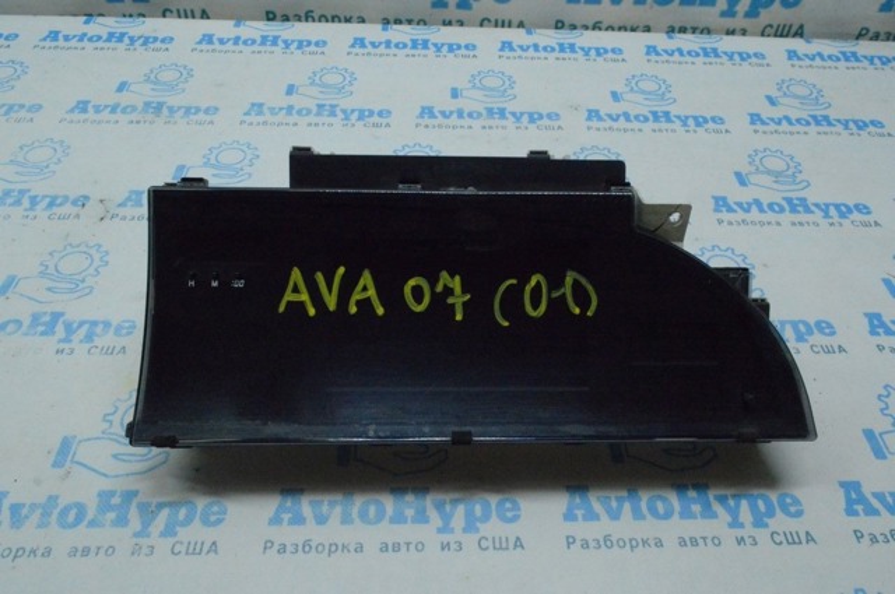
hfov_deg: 67.4
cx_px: 448
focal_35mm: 27
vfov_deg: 47.8
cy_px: 297
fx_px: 670
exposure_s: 1/200
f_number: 16
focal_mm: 18
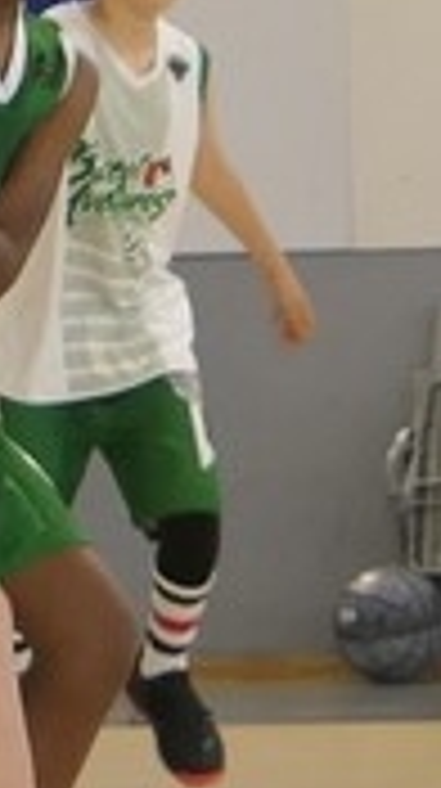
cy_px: 284
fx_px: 12974
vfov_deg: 3.5
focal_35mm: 622
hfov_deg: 1.9
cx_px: 63
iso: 800
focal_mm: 26.4
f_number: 2.8
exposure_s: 1/125
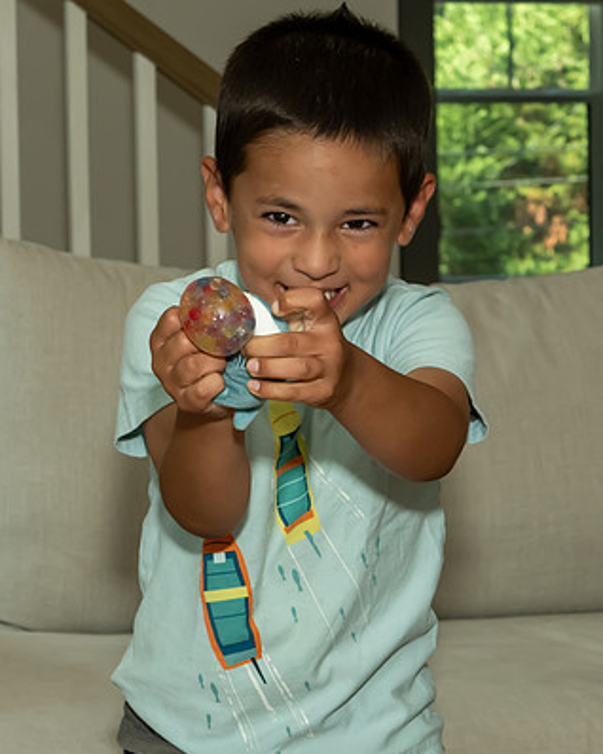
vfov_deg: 16.6
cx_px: 326
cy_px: 338
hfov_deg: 13.3
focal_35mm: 116
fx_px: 2590
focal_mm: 40
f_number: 7.1
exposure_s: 1/250
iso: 800
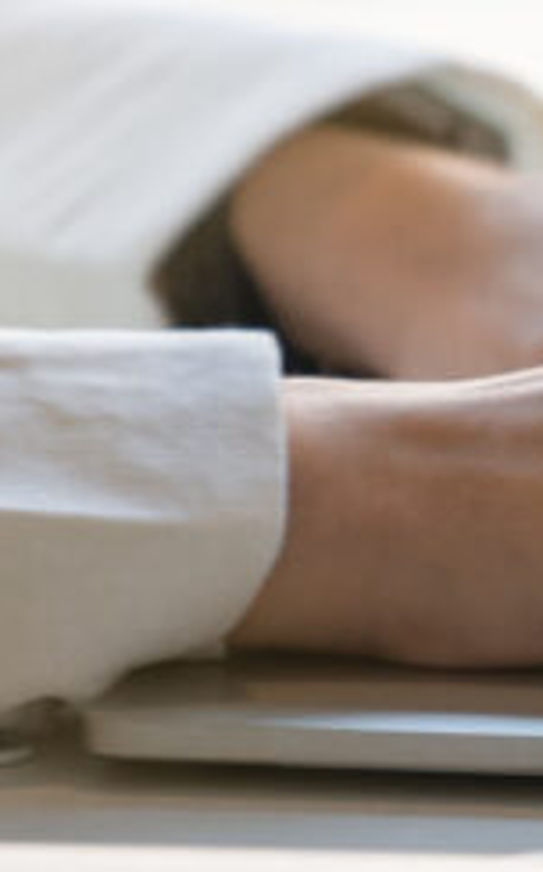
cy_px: -127
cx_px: 1075
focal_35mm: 856
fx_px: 20316
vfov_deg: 2.5
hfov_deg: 1.5
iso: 400
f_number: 4
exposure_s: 1/40
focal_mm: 200
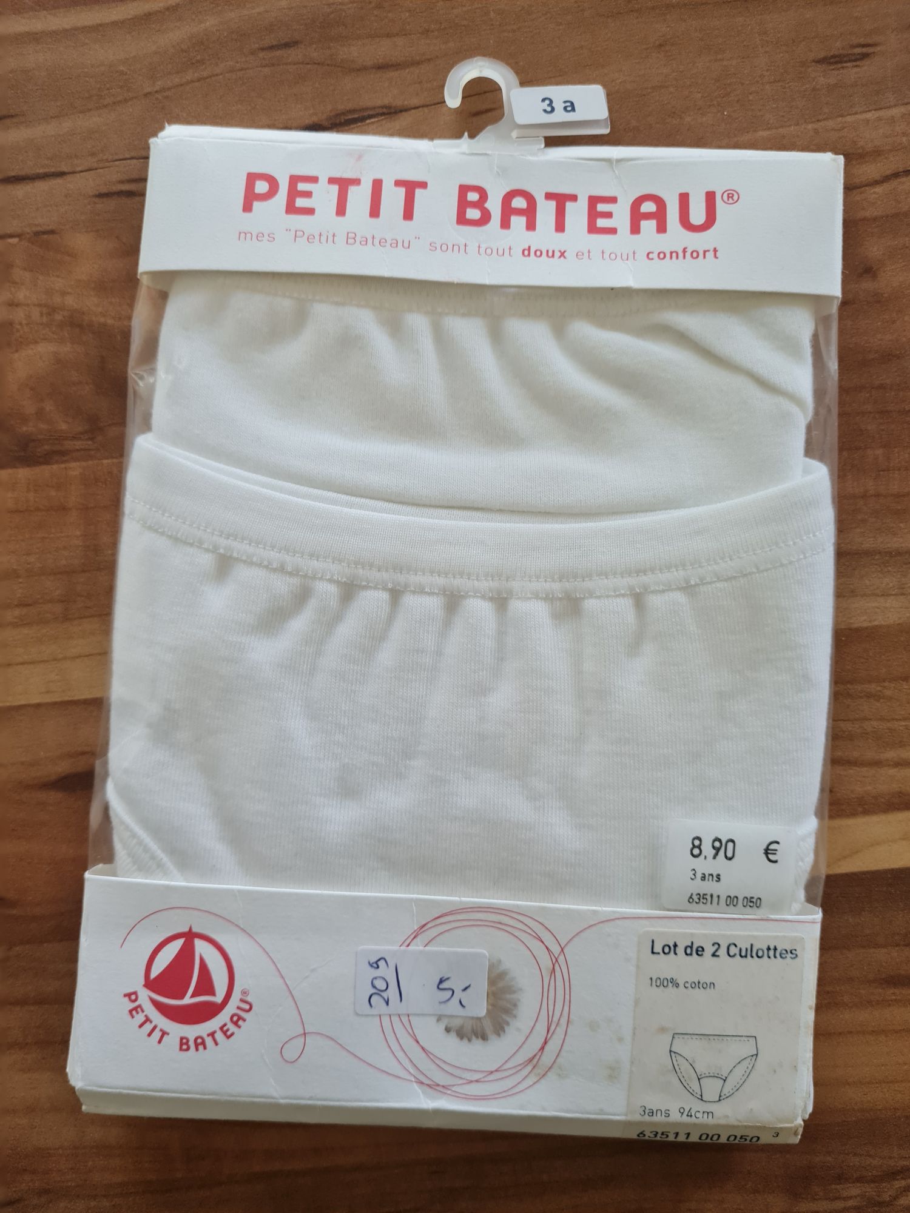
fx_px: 911
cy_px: 606
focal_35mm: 26
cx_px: 455
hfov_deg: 53.1
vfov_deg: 67.3
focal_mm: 5.4
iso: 250
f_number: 1.8
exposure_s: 1/100
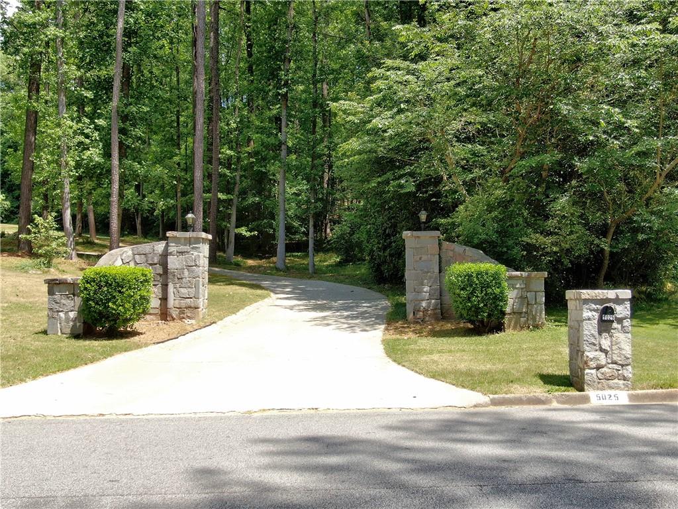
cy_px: 254
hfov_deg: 51.4
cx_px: 339
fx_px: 705
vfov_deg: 39.7
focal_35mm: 36
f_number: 3.3
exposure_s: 1/400
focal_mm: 6.21
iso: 100
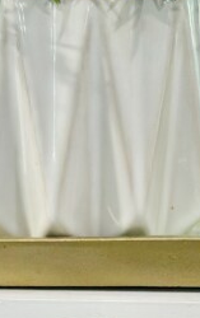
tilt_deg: -14.9
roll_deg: -0.5
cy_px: 396
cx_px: 127
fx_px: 1695
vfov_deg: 10.5
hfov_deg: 6.8
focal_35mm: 195
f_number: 1.78
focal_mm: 6.86
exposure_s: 1/120
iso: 80
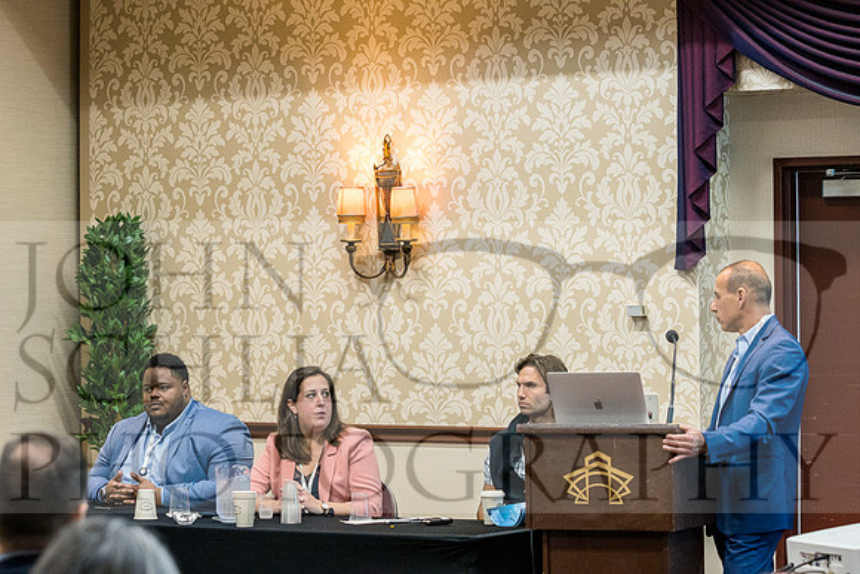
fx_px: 2509
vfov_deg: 13.0
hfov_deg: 19.5
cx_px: 430
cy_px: 287
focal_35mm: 105
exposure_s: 1/125
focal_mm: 70
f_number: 3.5
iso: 3200
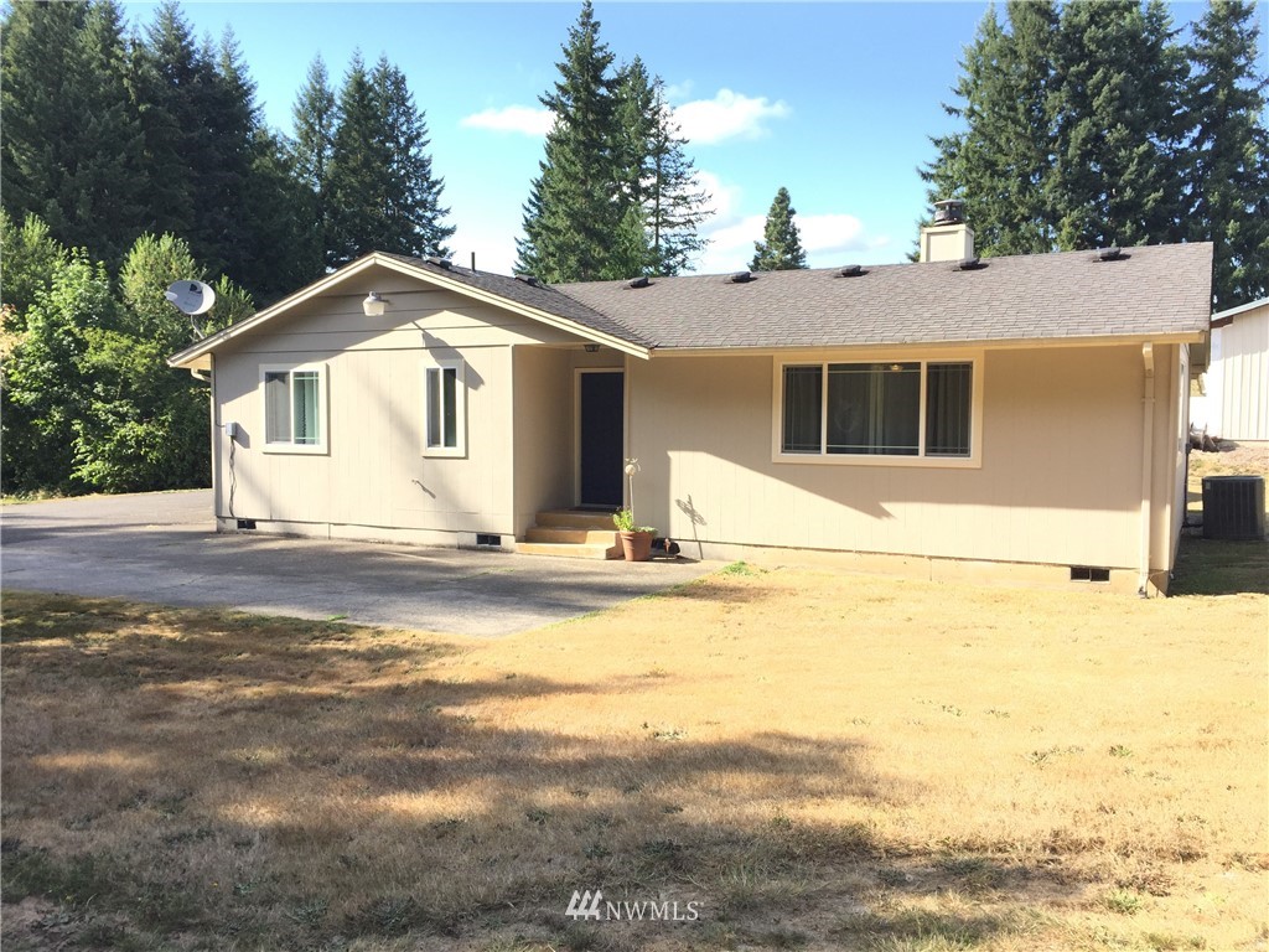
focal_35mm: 29
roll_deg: -0.7
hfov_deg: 61.7
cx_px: 634
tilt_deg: -3.6
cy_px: 476
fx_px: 1063
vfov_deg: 48.2
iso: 32
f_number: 2.2
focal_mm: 4.15
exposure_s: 1/719
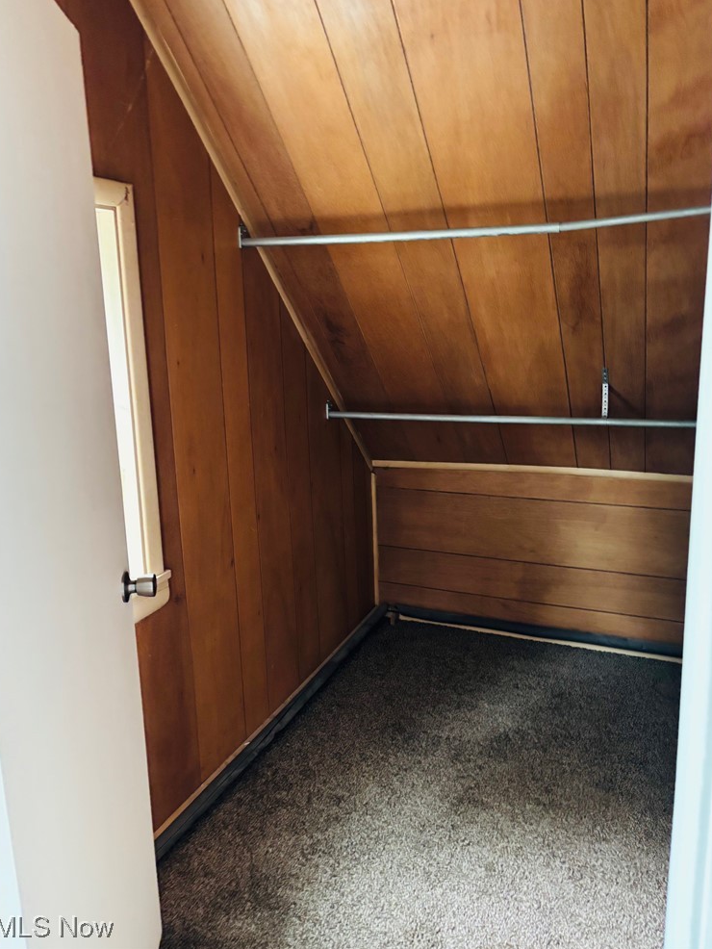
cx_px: 355
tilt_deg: -8.8
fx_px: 740
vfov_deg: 65.3
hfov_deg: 51.4
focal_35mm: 27
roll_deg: +1.0
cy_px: 461
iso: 640
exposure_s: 1/30
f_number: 1.6
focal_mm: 5.96
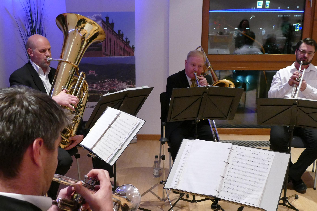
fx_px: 414
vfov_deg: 28.5
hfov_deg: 41.8
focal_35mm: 47
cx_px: 133
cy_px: 140
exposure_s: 1/80
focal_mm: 11.86
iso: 1600
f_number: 3
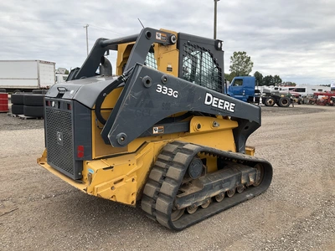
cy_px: 126
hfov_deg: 61.7
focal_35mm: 29
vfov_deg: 48.2
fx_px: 281
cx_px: 168
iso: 25
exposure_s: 1/504
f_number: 1.8
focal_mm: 3
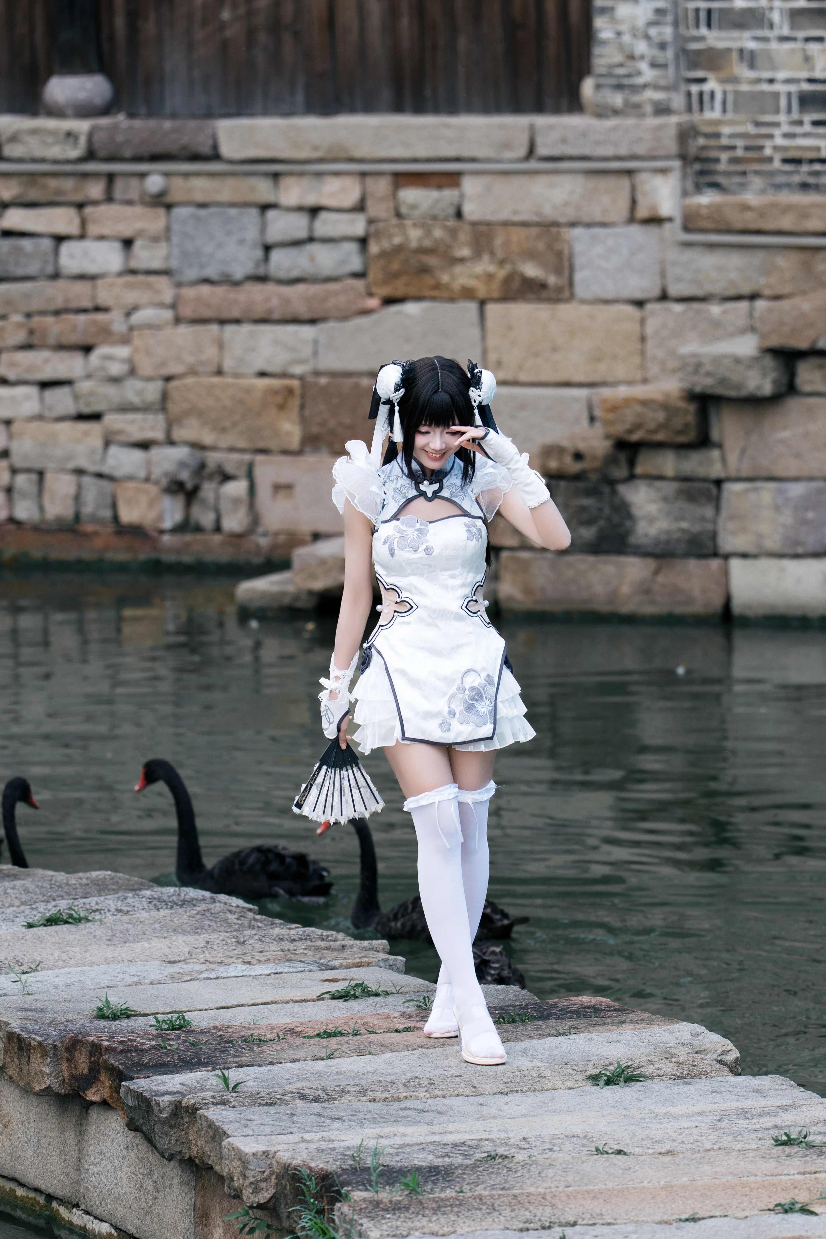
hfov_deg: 5.2
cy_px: 620
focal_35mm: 264
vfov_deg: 7.8
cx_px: 413
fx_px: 9085
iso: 500
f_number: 3.5
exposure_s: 1/160
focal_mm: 176
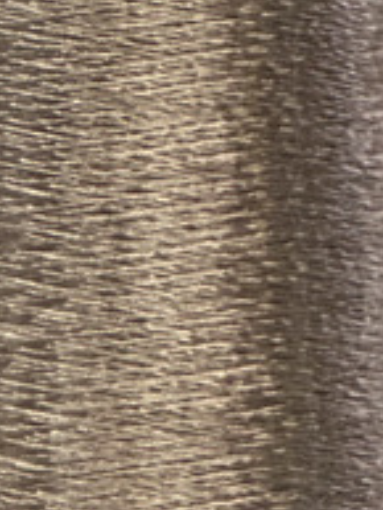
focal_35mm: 319
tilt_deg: -1.9
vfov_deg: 6.2
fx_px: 4701
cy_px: 307
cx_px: 127
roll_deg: -1.6
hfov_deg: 4.7
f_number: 2.8
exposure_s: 1/33
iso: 160
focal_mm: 9
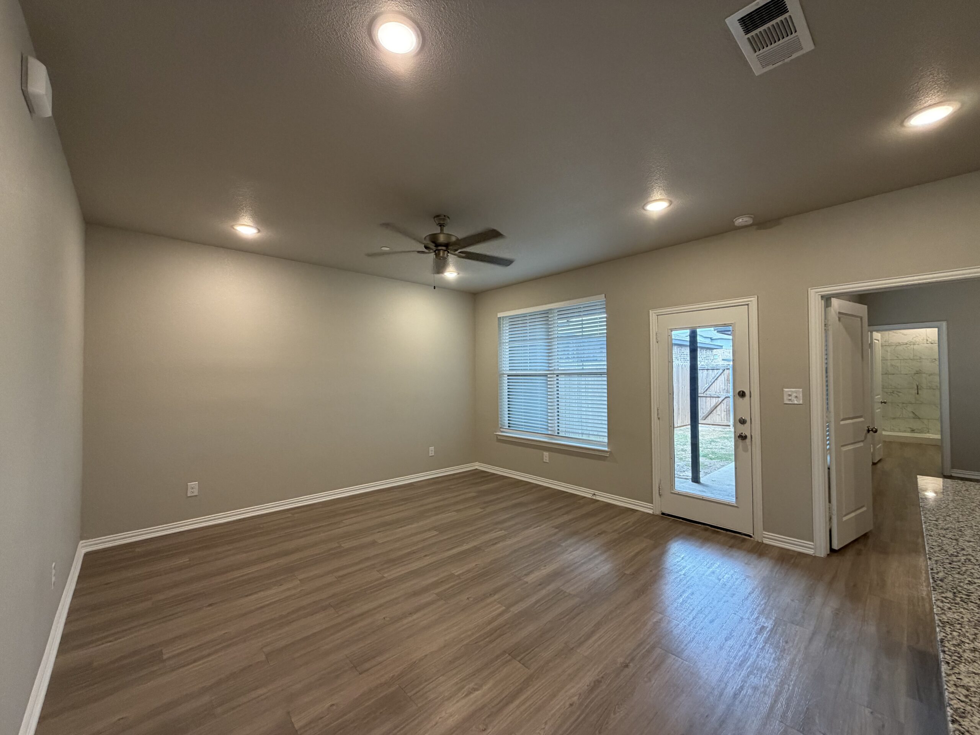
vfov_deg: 85.7
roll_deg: +0.6
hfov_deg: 102.1
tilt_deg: +1.1
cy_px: 368
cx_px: 490
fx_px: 396
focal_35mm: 14
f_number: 2.2
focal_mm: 2.22
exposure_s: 1/120
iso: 320
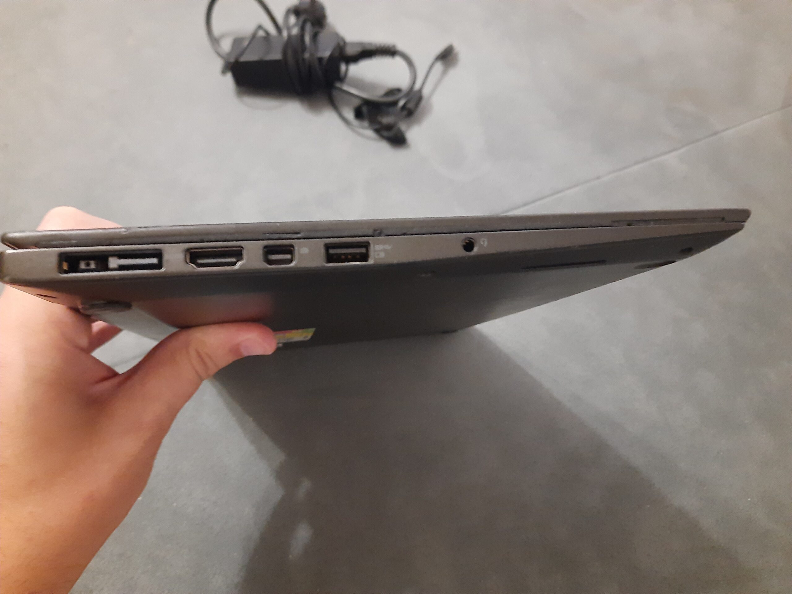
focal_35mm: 25
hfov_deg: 69.4
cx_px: 396
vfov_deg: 54.9
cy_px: 297
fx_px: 572
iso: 1250
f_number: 2
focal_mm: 4.6
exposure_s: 1/17
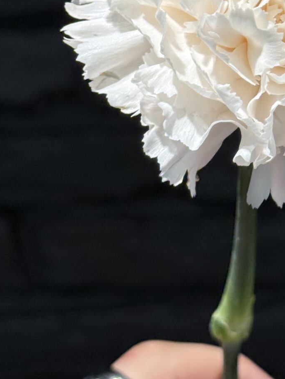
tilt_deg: -11.0
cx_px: 296
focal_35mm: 134
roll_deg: +1.2
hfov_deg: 11.0
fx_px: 1471
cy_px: 28
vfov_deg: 14.5
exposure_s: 1/100
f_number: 1.78
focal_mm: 6.76
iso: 50
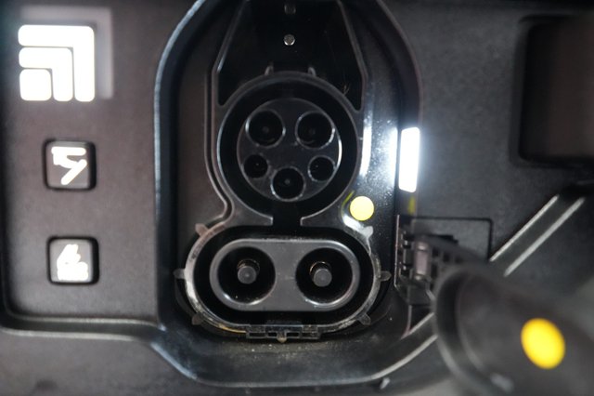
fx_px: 412
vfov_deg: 51.2
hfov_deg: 71.5
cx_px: 297
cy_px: 198
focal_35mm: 25
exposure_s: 1/125
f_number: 2.8
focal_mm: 25
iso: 12800
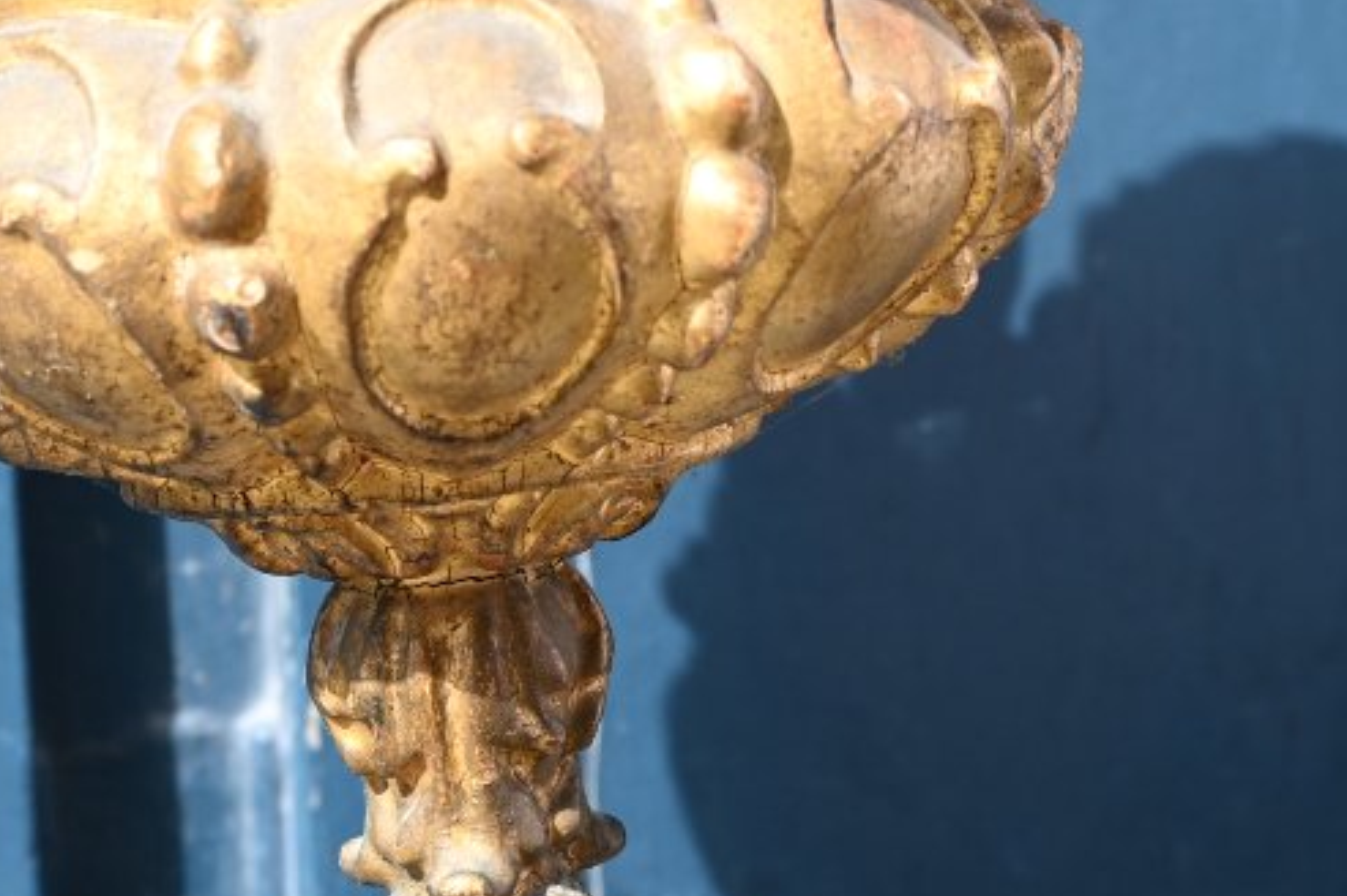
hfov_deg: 21.2
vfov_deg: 14.4
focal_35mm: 95
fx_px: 3552
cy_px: 500
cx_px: 232
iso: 200
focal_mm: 26
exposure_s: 1/250
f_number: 5.6
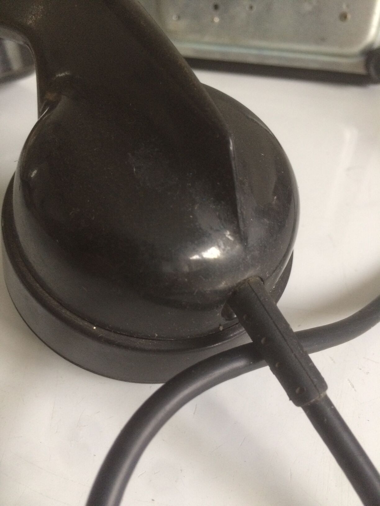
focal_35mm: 29
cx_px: 190
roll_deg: +1.1
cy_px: 253
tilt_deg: -41.9
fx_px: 424
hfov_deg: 48.2
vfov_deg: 61.7
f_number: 2.2
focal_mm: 4.15
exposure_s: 1/33
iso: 320
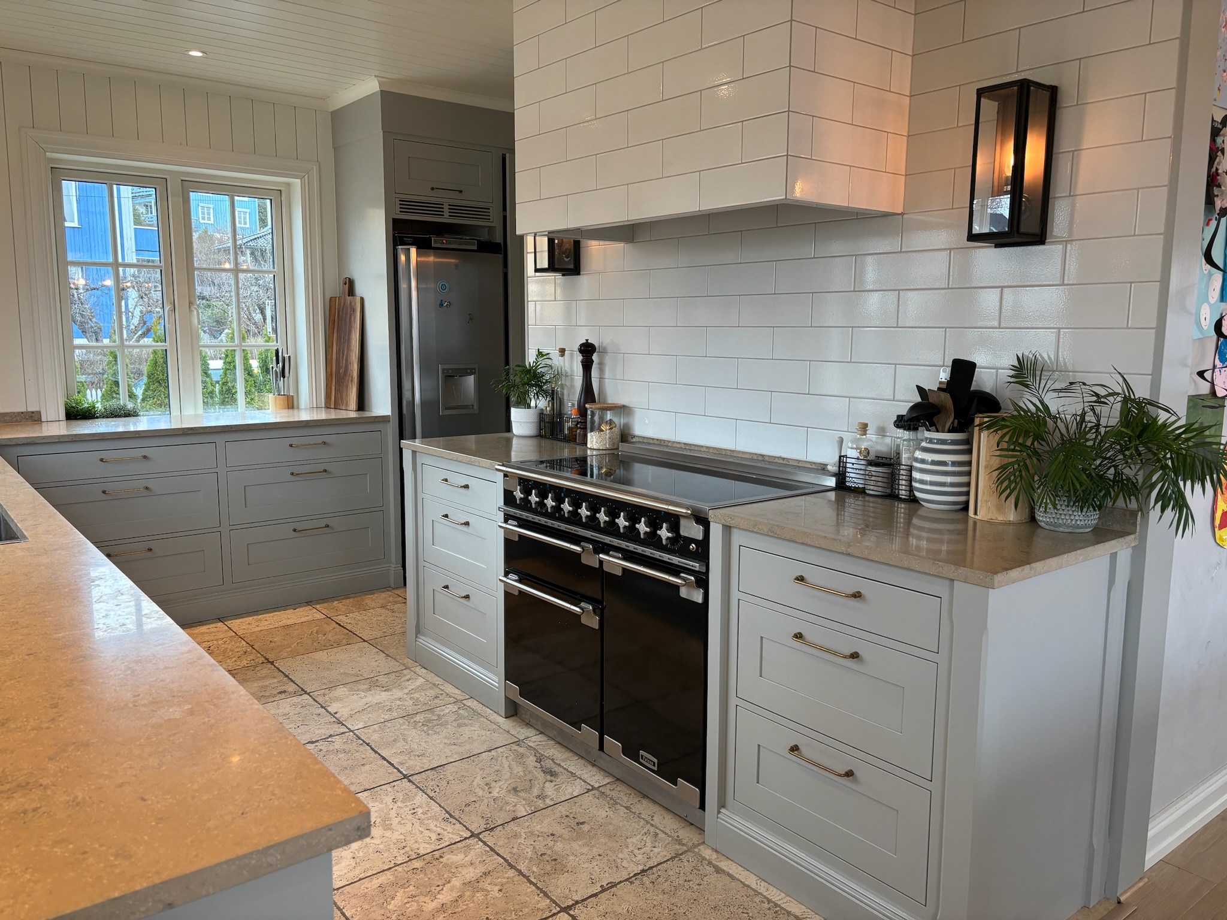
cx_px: 614
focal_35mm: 26
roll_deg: -0.6
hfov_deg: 67.3
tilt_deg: -7.1
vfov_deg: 53.1
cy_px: 460
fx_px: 922
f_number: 1.6
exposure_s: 1/100
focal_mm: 5.96
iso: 125
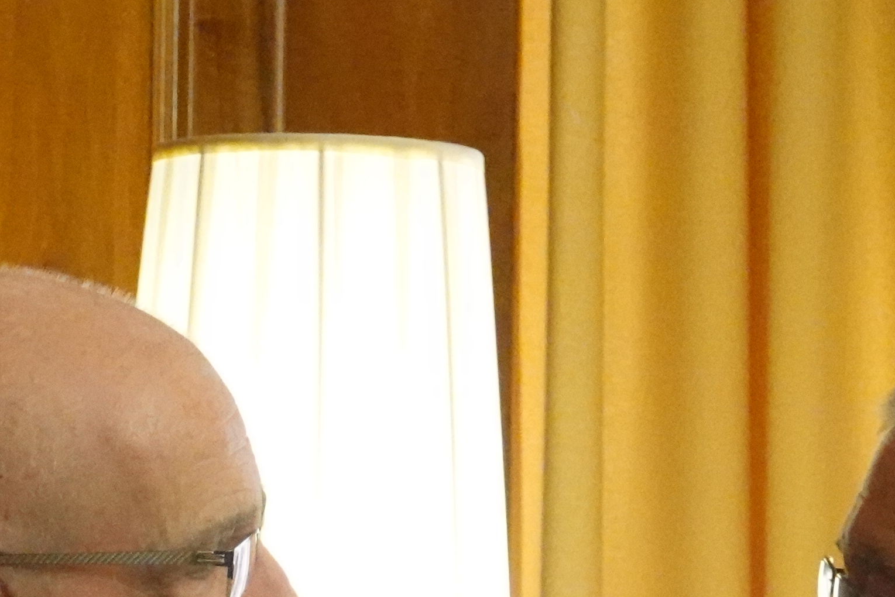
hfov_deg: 9.0
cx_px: 664
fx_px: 5694
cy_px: 1066
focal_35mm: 229
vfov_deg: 5.9
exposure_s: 1/400
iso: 5000
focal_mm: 23.39
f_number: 4
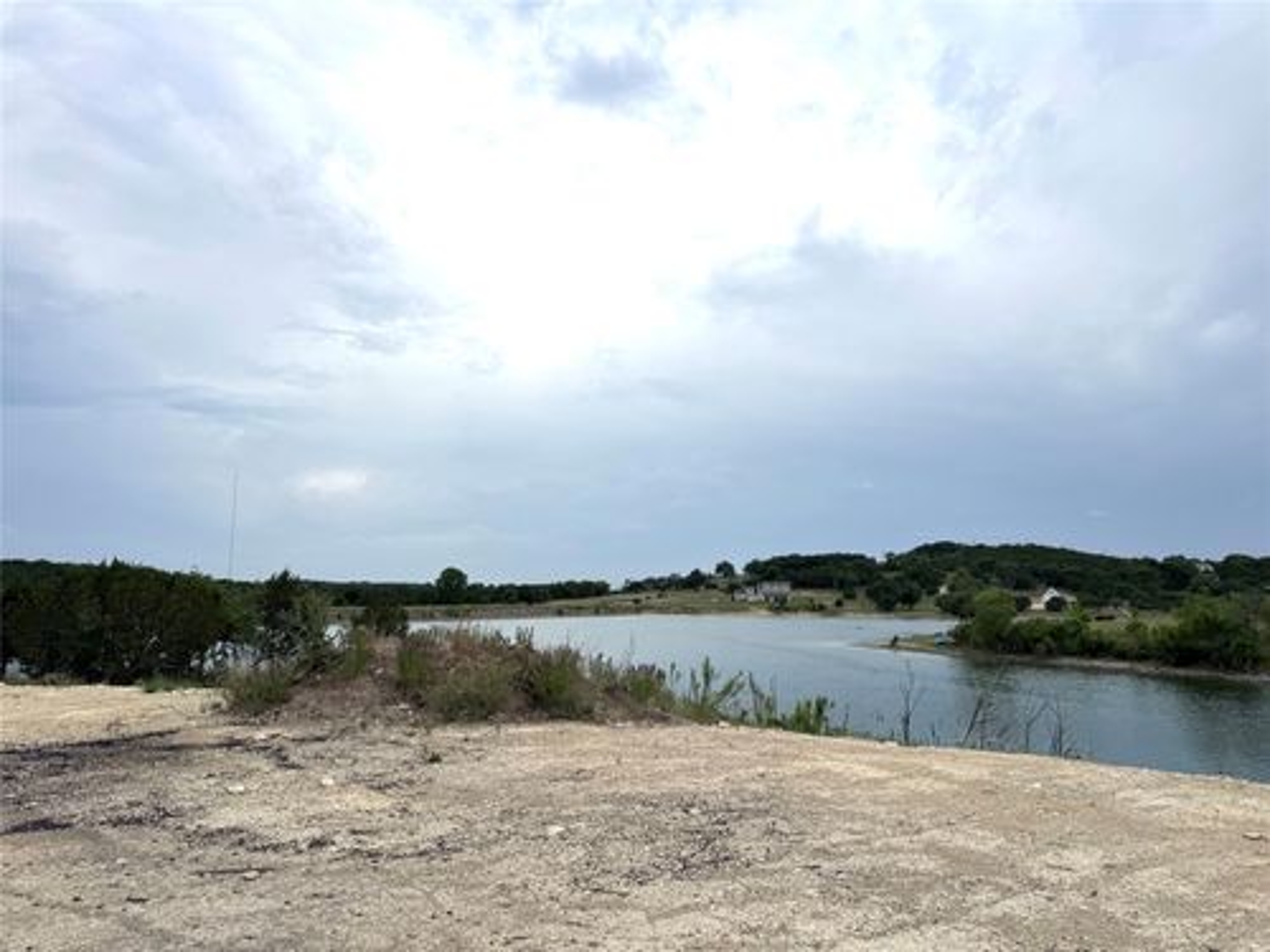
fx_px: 881
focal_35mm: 24
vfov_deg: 56.8
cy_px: 476
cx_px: 635
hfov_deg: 71.6
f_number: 1.78
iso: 80
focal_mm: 6.76
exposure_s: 1/5348
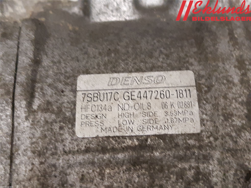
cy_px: 94
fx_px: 189
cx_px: 126
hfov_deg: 67.3
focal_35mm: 26
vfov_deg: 53.1
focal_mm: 3.93
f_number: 1.7
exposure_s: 1/25
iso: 200
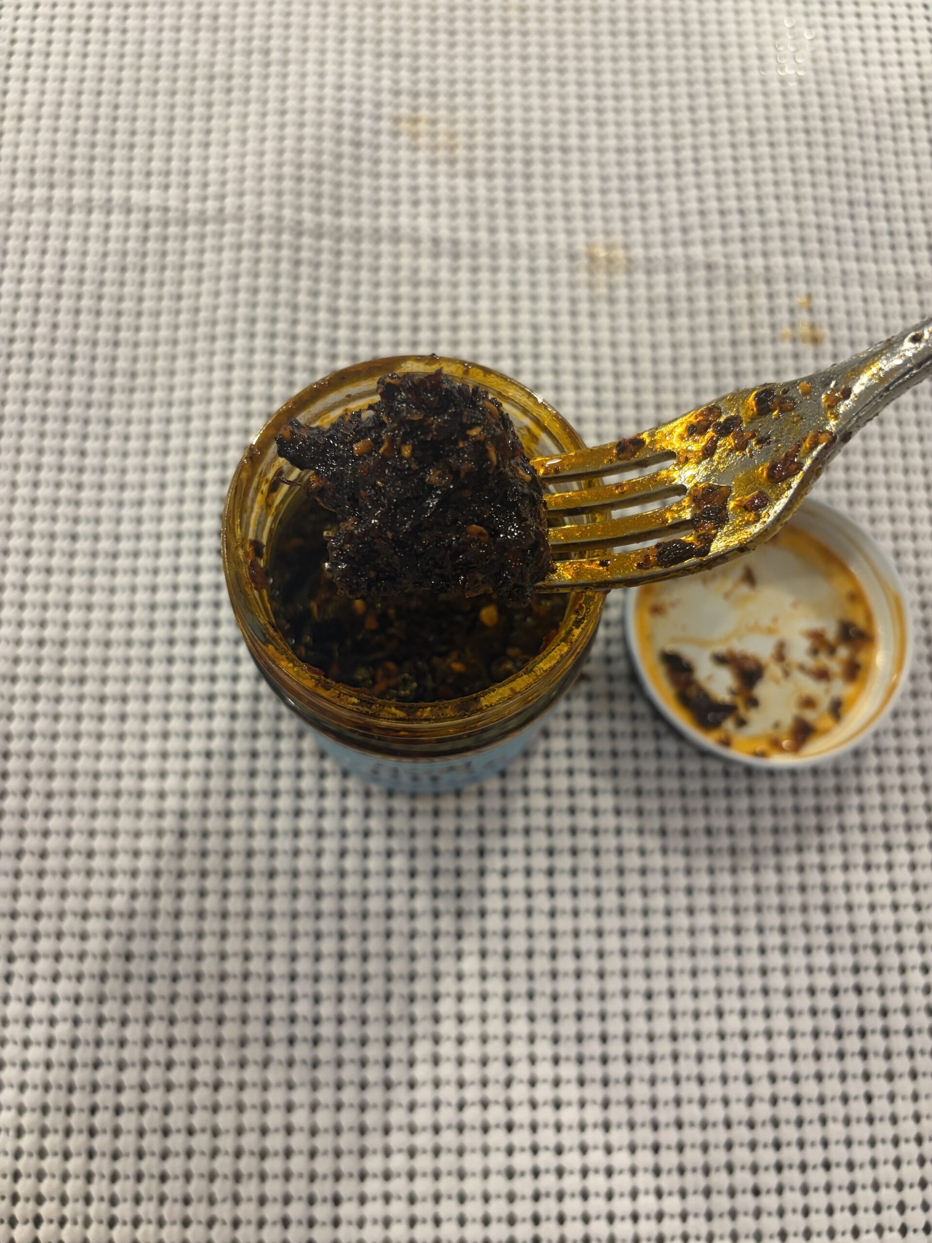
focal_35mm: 26
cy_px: 622
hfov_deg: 53.1
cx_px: 466
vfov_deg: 67.3
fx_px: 933
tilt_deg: -74.7
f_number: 1.6
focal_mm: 5.96
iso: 200
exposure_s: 1/60
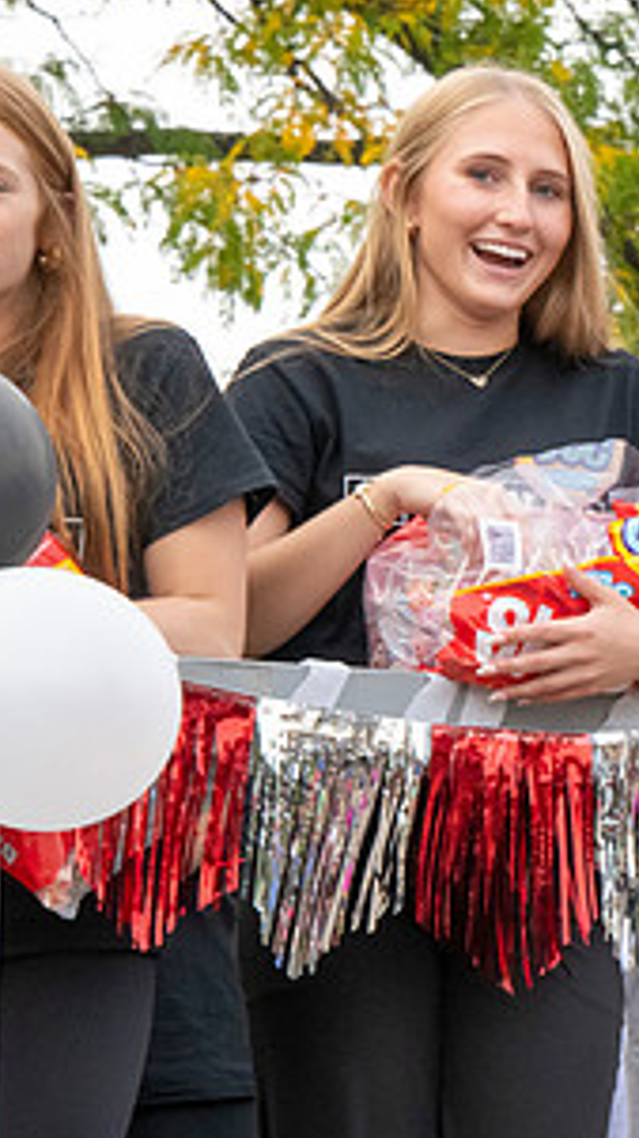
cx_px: 1074
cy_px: 595
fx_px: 9140
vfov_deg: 7.1
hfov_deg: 4.0
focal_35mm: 303
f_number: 11
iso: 3200
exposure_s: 1/320
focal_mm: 150
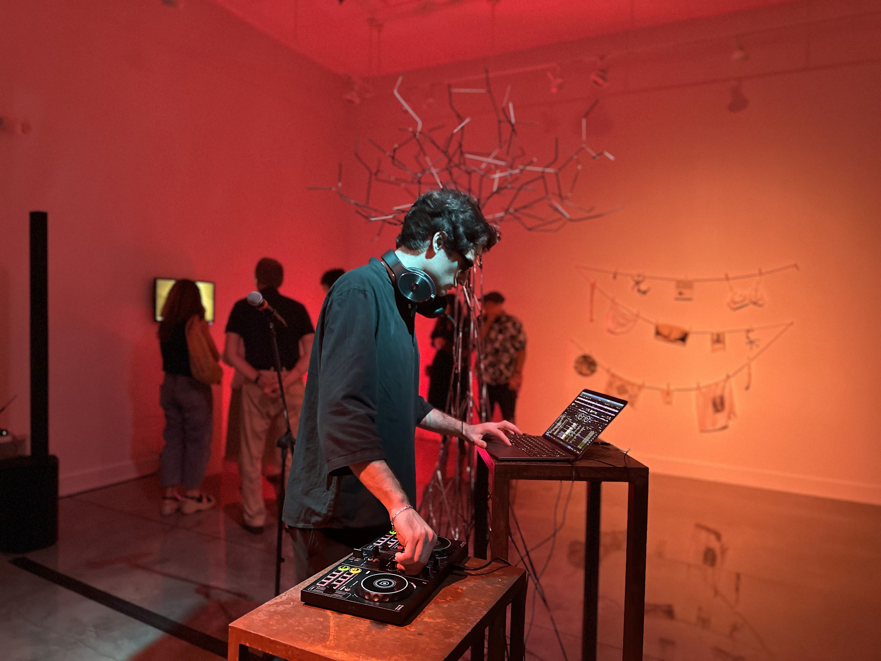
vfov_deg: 56.8
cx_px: 440
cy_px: 330
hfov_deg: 71.6
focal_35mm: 24
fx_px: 611
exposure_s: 1/30
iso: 1250
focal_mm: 6.86
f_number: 1.78
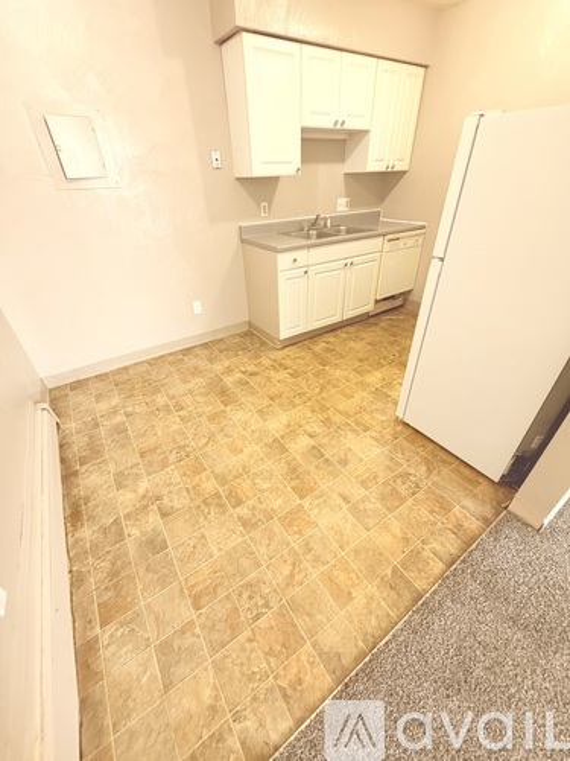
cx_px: 285
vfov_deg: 102.1
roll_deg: +1.8
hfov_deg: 85.7
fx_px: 307
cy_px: 380
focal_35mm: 14
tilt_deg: -33.5
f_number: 2.2
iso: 400
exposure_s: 1/60
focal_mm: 2.22
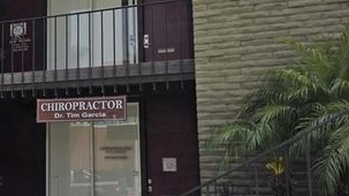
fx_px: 490
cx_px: 22
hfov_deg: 36.3
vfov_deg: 22.6
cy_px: 104
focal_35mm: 53
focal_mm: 6.3
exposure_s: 1/7944
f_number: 1.7
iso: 64
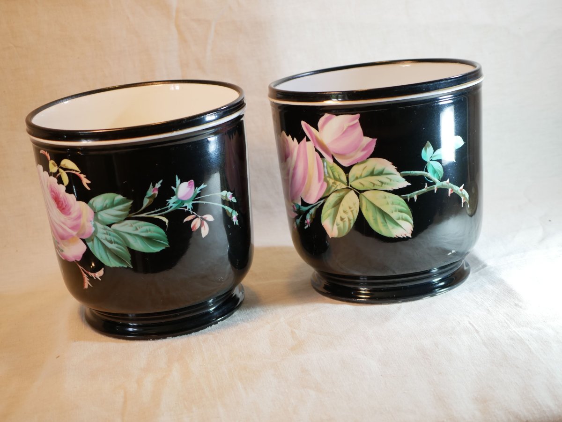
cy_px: 211
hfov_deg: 32.2
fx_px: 975
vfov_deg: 24.4
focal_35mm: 60
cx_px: 281
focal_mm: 30
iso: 320
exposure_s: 1/125
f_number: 3.5
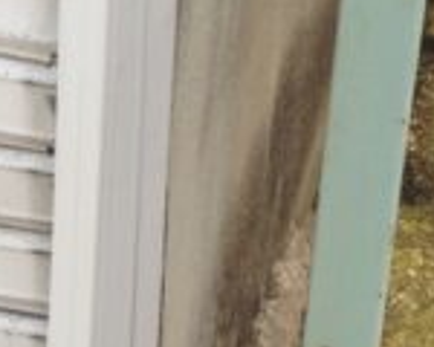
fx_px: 1991
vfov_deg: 9.9
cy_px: 353
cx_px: -130
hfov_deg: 12.1
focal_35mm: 155
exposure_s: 1/437
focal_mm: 4.13
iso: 50
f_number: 2.4
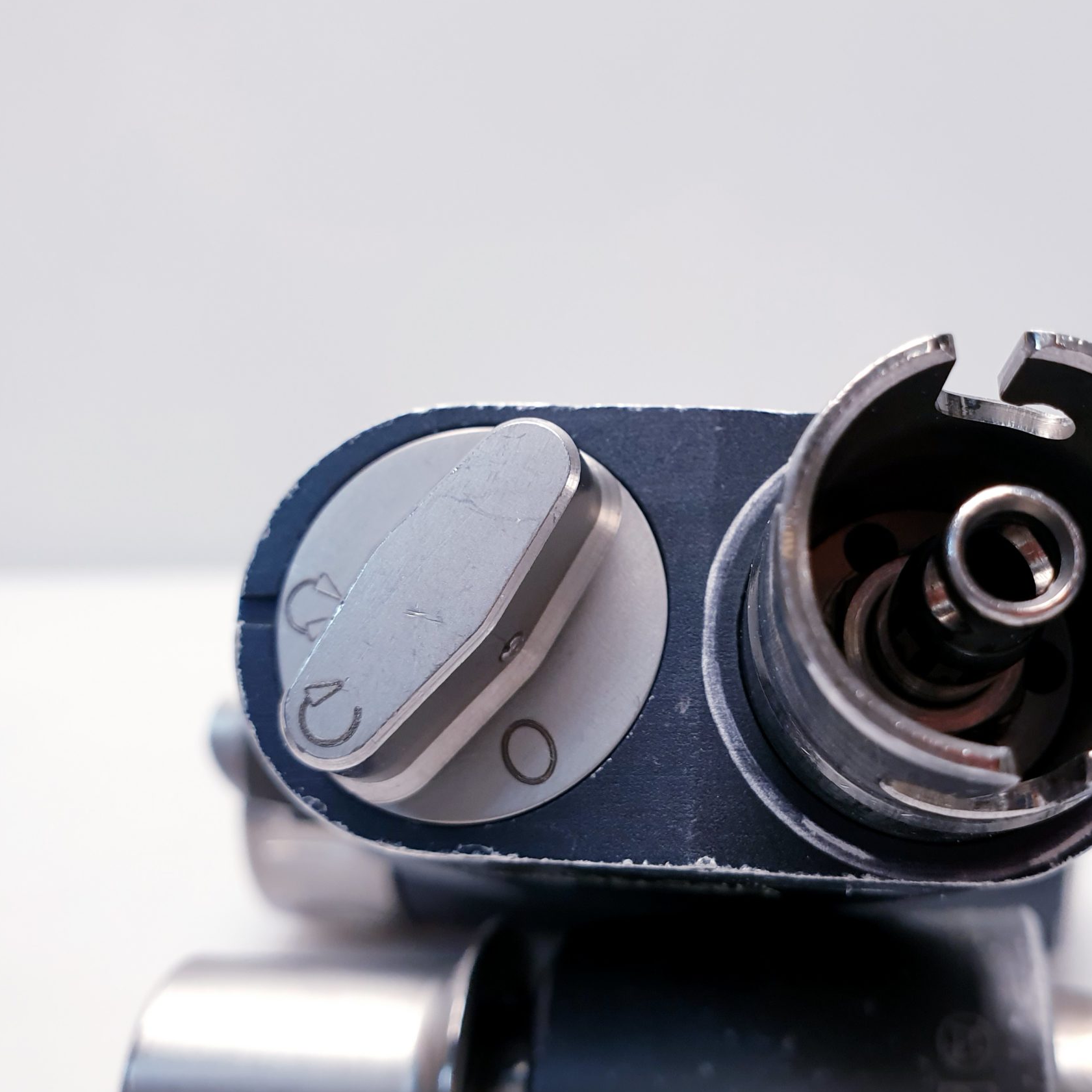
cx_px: 703
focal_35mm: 35
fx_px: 1249
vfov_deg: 47.1
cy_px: 476
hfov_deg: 46.7
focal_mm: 4.3
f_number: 2.4
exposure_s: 1/100
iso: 100
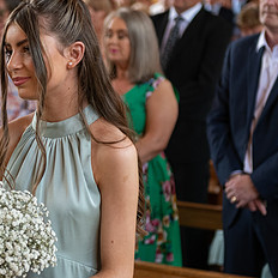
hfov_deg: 11.7
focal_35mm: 149
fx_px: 1354
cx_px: 30
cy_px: 126
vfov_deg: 11.7
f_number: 3.5
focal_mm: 70
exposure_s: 1/160
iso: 640
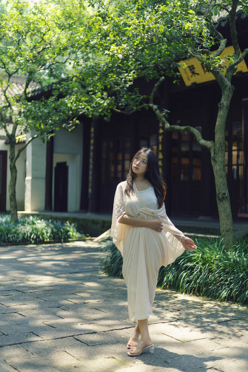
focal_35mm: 50
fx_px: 517
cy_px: 186
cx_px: 124
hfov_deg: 27.0
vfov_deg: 39.6
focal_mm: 50
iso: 320
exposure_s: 1/800
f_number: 1.8
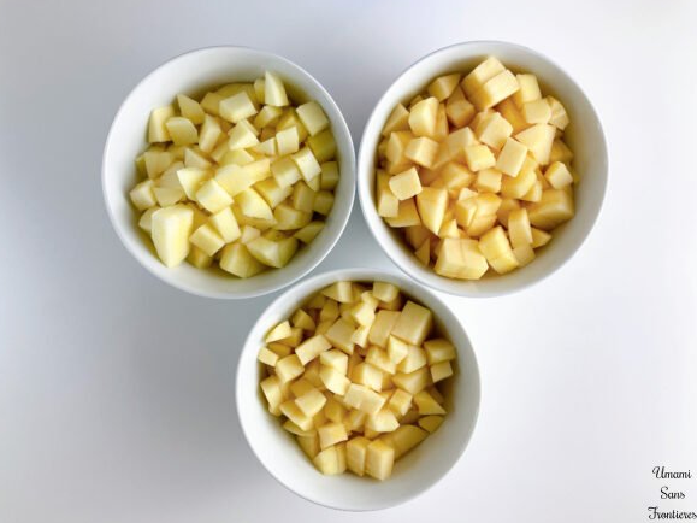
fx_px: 584
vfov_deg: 48.2
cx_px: 348
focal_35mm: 29
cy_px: 259
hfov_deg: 61.7
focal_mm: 3.99
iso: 40
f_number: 1.8
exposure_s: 1/100
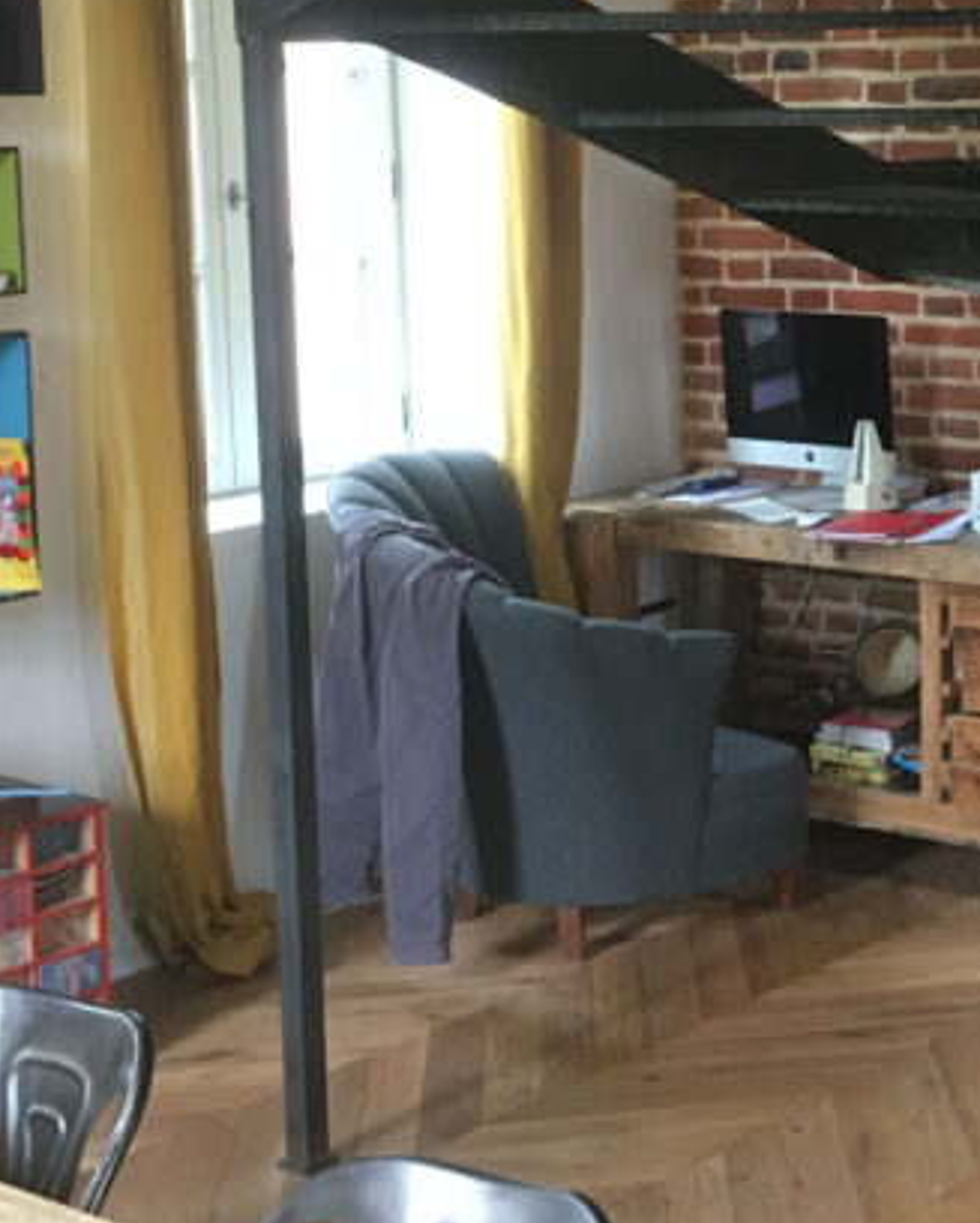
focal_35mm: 71
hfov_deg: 20.7
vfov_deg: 26.4
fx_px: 2571
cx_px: 1049
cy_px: 294
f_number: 2.2
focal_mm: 4.15
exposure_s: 1/33
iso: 160
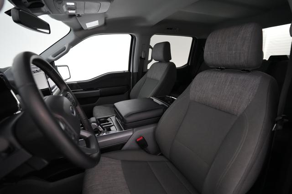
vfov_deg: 70.4
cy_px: 97
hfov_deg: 93.3
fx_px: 138
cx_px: 146
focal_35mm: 17
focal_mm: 17
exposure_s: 1/250
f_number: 2.8
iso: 6400
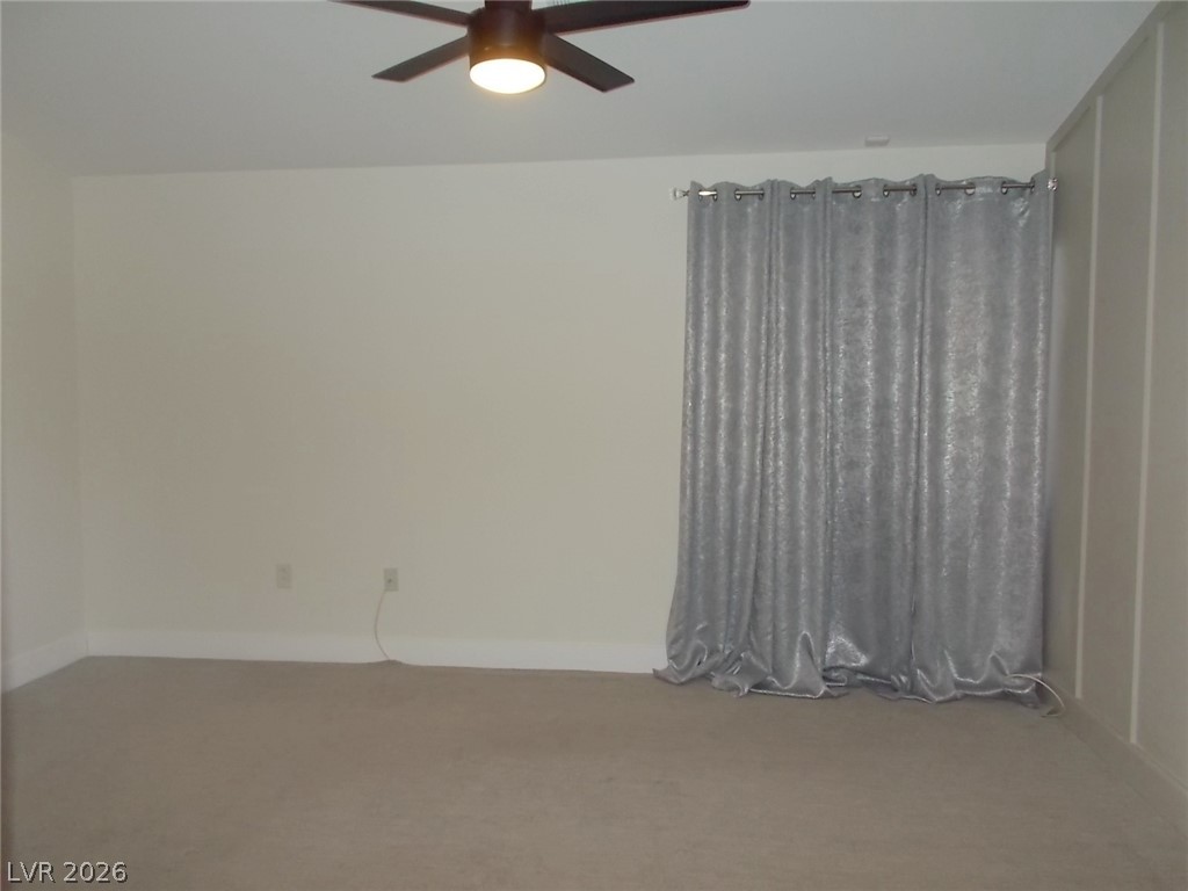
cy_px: 446
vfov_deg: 53.1
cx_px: 594
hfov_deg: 67.3
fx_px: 892
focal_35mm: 26
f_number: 3.2
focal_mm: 4.6
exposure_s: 1/25
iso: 200
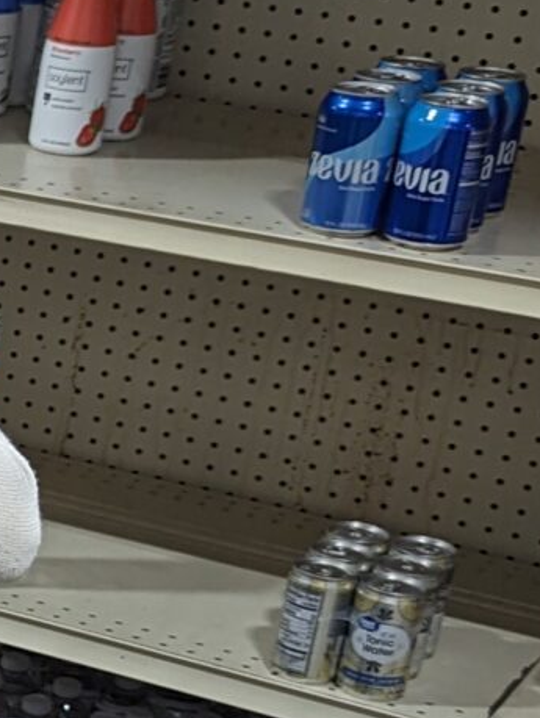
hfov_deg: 9.4
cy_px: 680
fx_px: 2783
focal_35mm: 134
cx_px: -917
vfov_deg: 14.5
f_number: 1.85
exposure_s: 1/33
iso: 59
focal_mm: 6.81
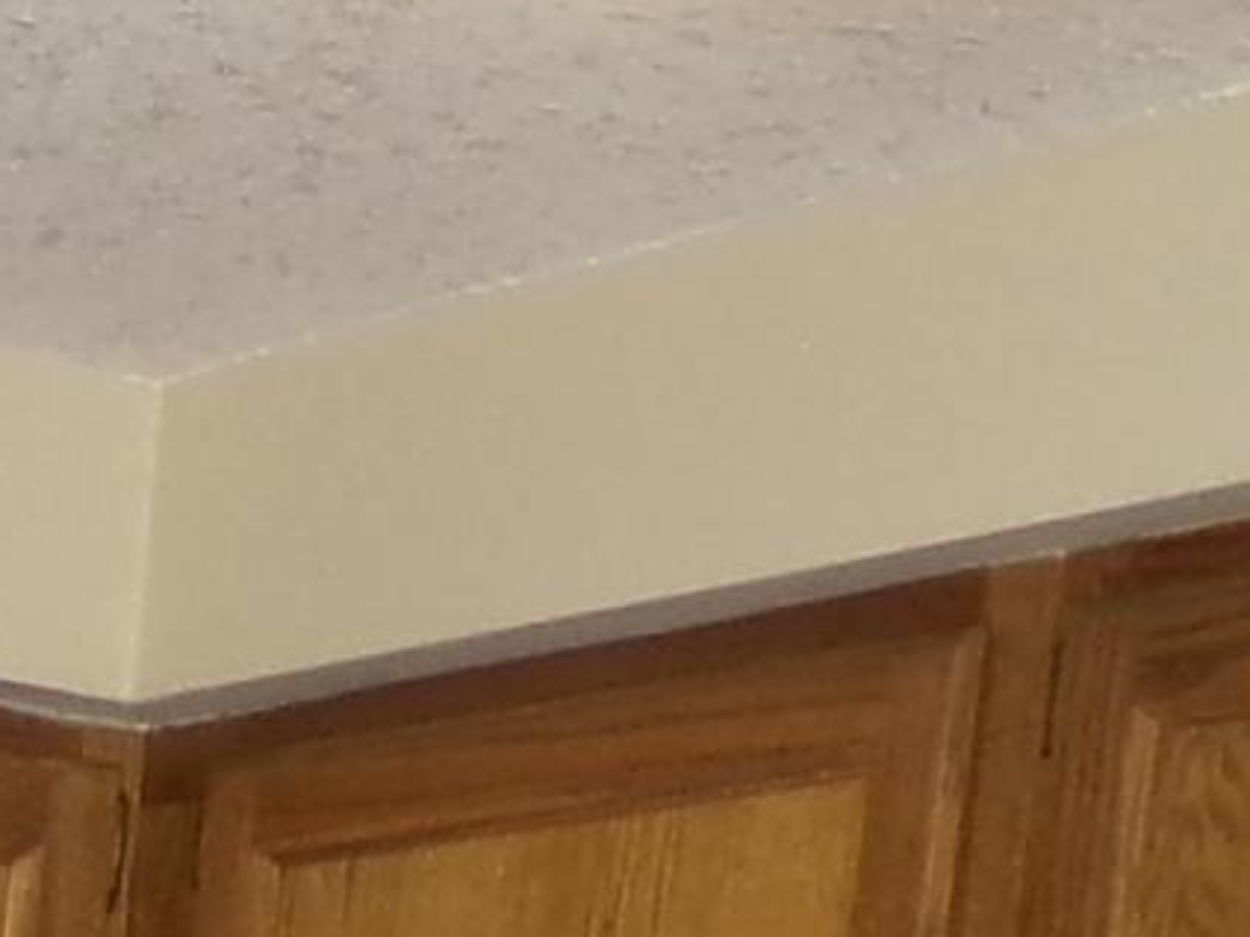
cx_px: -1356
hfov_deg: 10.3
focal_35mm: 174
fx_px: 6283
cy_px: 2894
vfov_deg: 7.4
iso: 200
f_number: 3.7
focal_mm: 4.3
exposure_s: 1/34
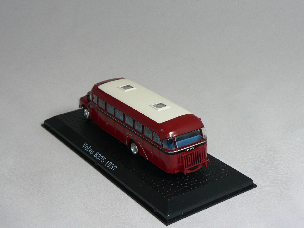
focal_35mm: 68
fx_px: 597
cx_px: 152
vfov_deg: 21.6
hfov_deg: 28.6
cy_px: 114
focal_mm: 11.4
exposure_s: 1/60
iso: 80
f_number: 3.2
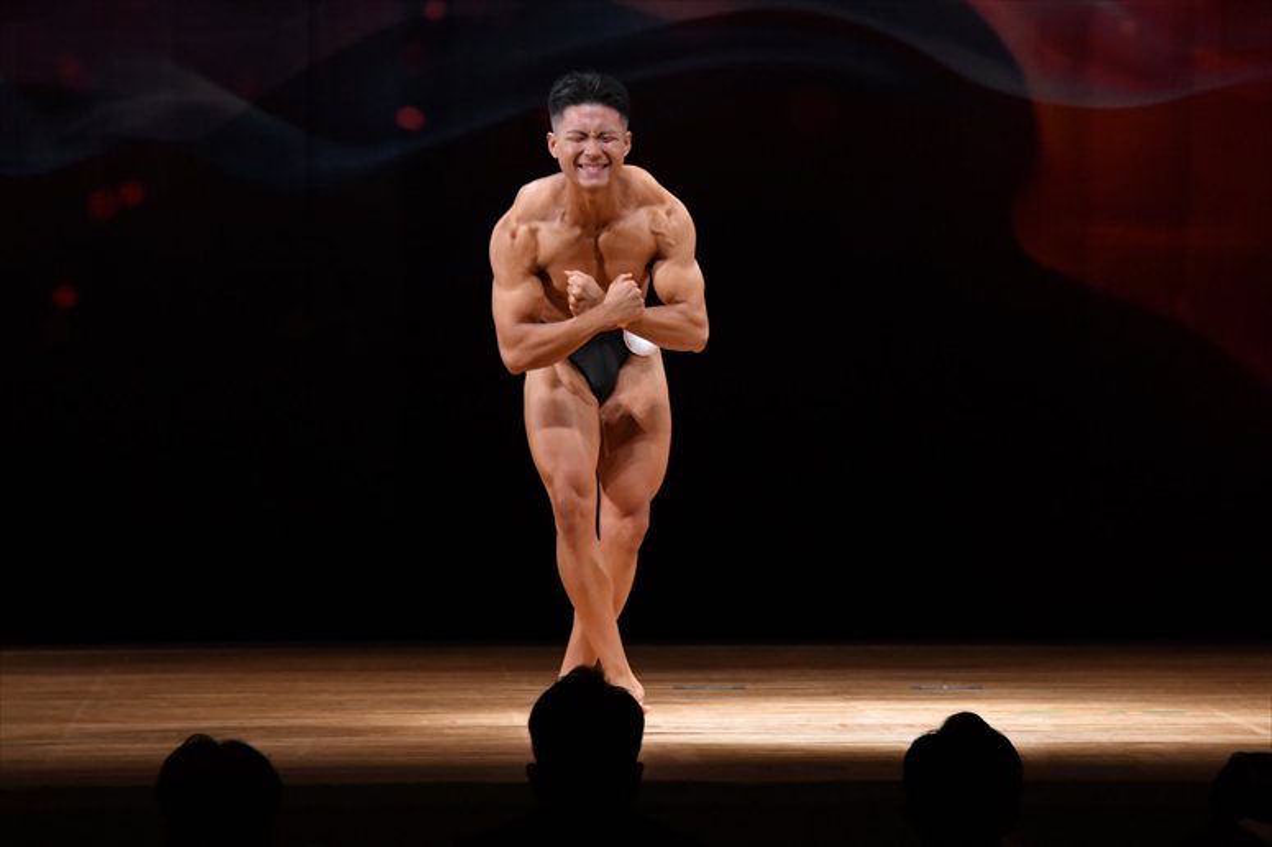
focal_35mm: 255
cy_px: 424
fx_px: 9006
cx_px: 636
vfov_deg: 5.4
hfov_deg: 8.1
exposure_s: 1/400
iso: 3200
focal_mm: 170
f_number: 5.6
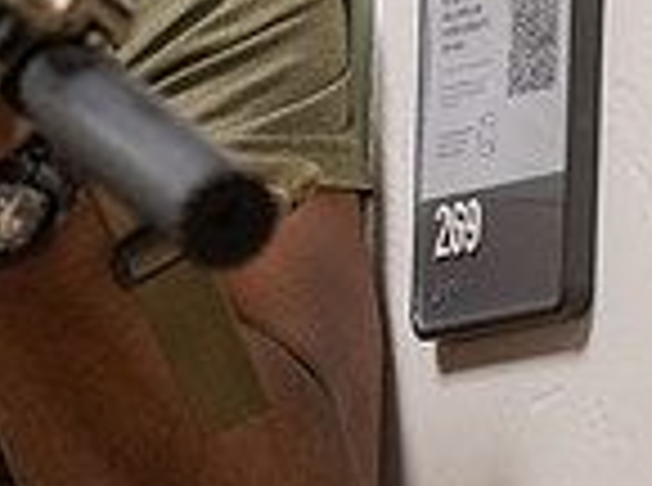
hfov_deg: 2.6
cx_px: -211
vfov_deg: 1.9
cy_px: -209
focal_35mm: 772
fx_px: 14505
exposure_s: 1/500
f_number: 2.8
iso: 2000
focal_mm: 200
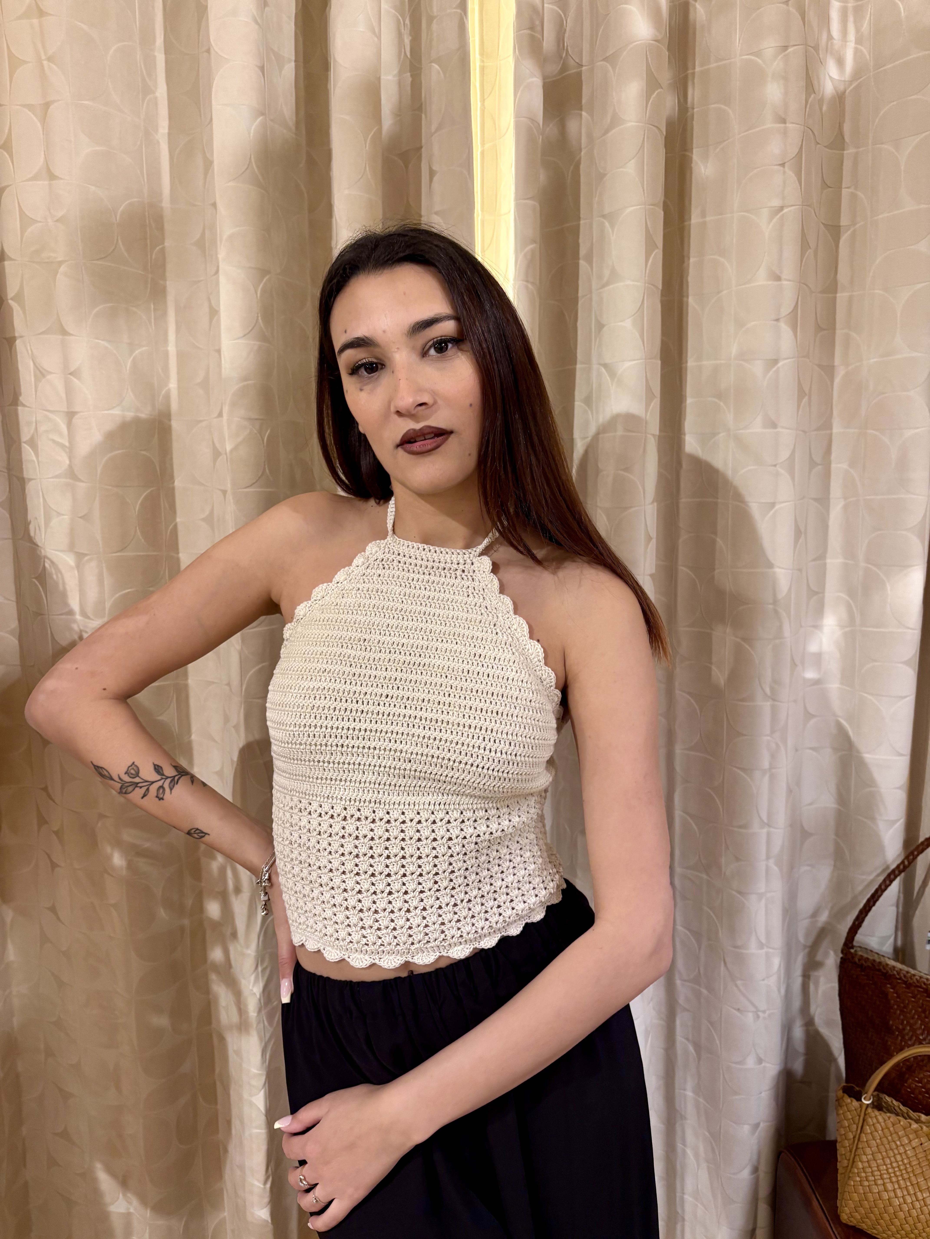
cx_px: 465
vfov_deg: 67.3
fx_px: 931
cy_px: 620
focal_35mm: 26
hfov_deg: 53.1
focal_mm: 5.96
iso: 160
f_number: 1.6
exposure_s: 1/50
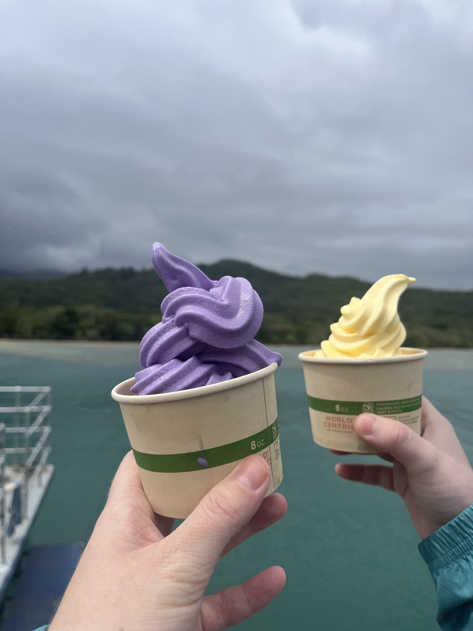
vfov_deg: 67.3
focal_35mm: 26
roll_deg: -2.5
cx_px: 236
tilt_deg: +3.0
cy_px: 316
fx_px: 474
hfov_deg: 53.1
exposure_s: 1/5848
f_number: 1.6
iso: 50
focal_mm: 5.1
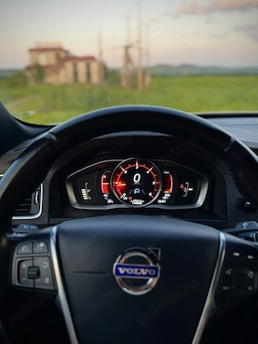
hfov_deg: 53.1
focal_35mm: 26
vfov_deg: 67.3
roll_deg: +0.6
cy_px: 174
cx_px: 135
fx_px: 258
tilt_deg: -20.6
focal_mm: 6.76
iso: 200
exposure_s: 1/71
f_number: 1.78
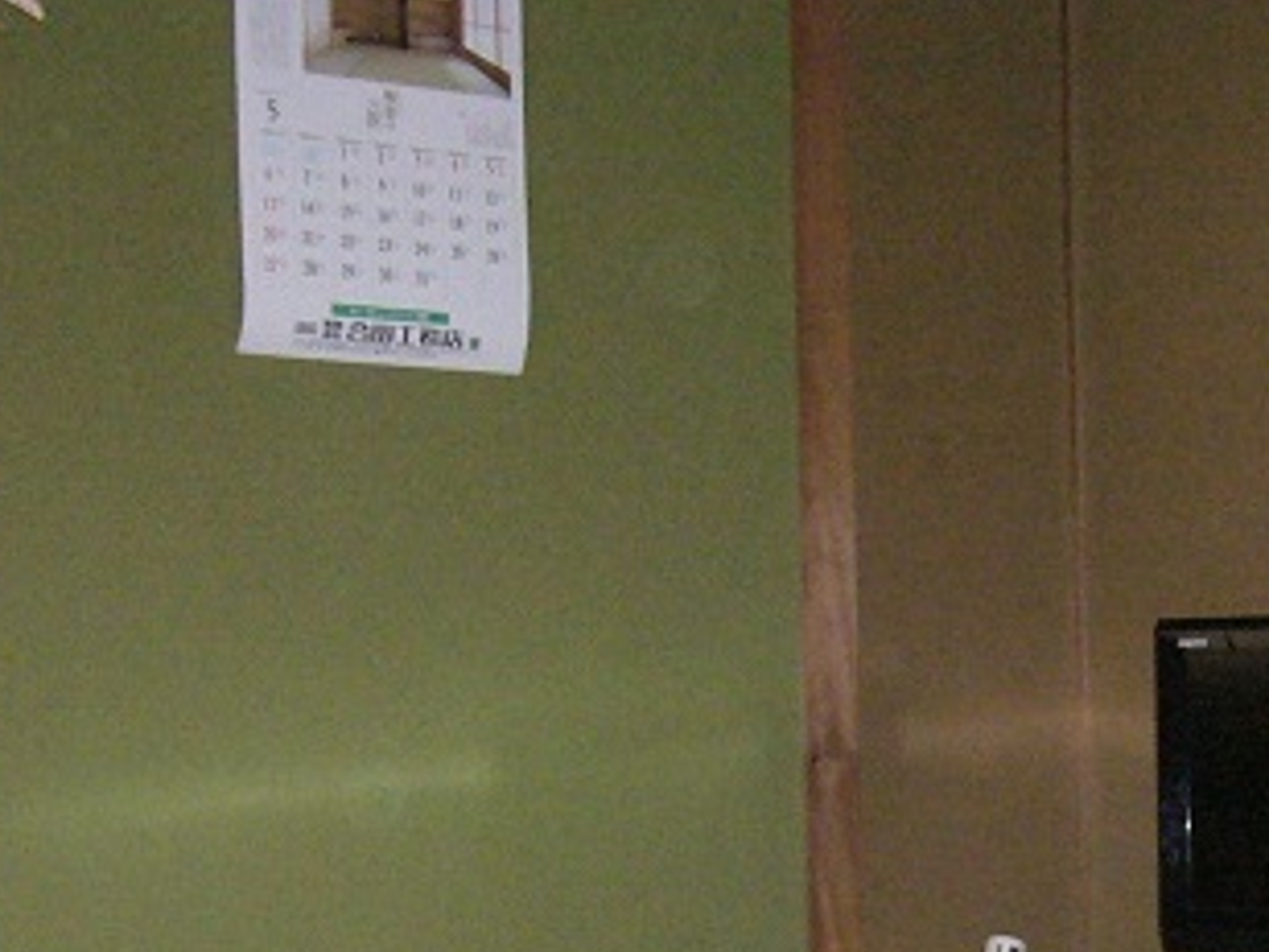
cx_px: 1059
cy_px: 968
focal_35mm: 91
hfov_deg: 21.2
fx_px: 3336
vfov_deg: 15.9
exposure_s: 1/60
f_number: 2.8
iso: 400
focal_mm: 5.8
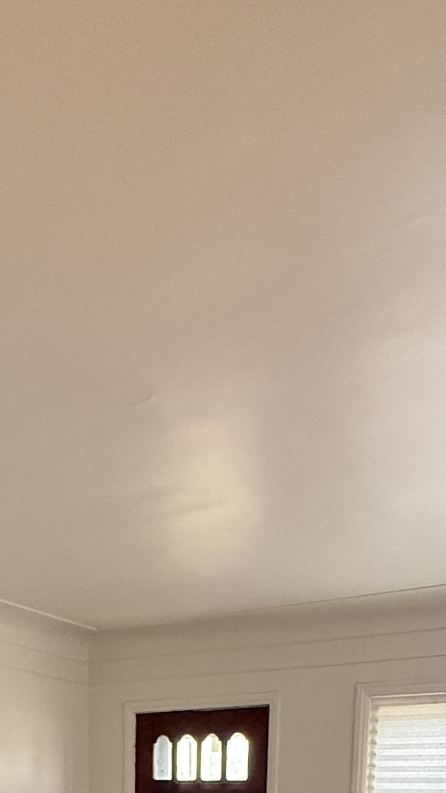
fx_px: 820
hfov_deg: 30.3
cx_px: 169
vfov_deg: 38.1
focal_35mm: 39
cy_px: 957
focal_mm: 2.22
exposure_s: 1/60
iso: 500
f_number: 2.2
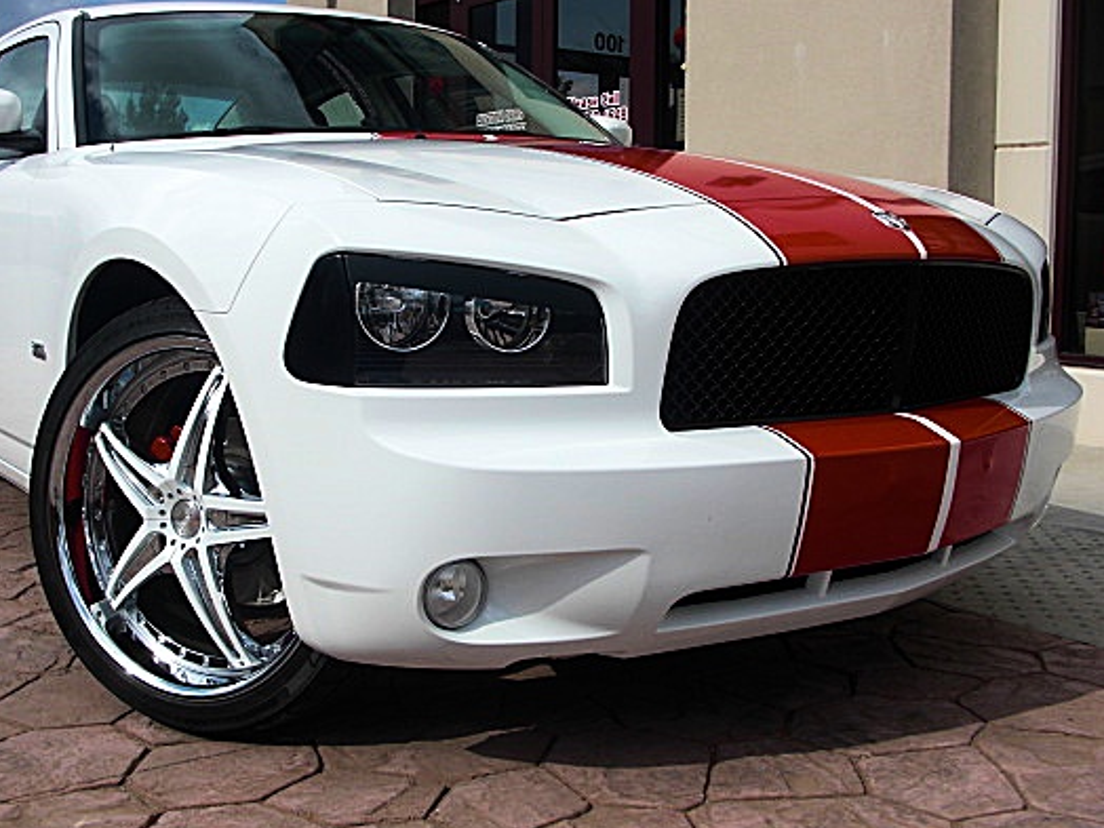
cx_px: 489
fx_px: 1403
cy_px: 400
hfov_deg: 42.9
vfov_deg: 32.9
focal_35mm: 44
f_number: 7.9
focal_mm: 6.3
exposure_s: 1/200
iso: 50
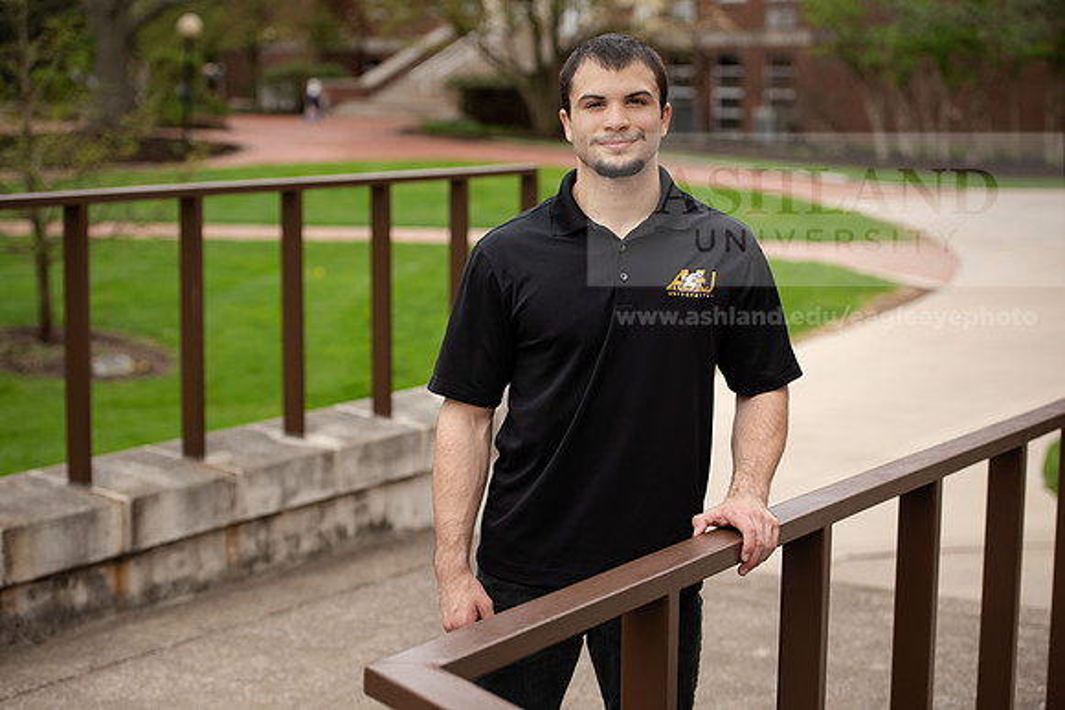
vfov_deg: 19.5
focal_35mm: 70
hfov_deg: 28.8
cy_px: 355
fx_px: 2071
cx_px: 532
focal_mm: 70
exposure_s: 1/200
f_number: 4
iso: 125
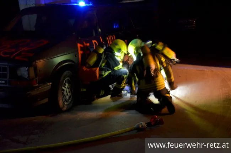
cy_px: 76
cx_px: 116
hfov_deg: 49.7
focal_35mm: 39
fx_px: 250
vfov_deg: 34.0
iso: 3200
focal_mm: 26
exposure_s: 1/1.3
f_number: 4
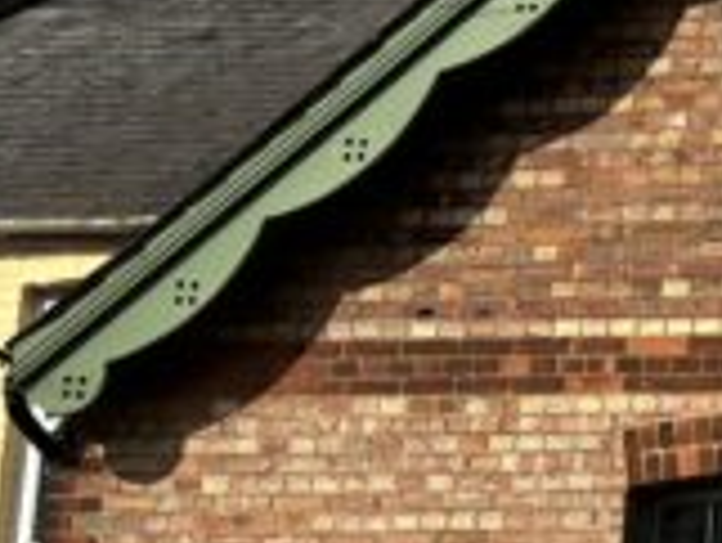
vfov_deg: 11.9
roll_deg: -0.3
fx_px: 2588
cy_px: 408
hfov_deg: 12.7
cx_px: 1664
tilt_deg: +9.8
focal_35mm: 124
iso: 50
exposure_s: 1/5076
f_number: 1.6
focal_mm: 5.96
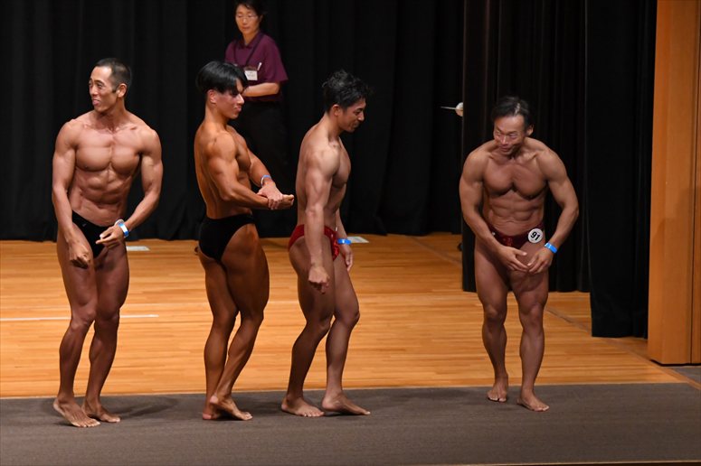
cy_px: 233
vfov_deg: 6.8
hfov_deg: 10.2
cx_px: 350
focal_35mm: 202
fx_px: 3932
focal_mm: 135
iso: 5000
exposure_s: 1/400
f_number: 5.6
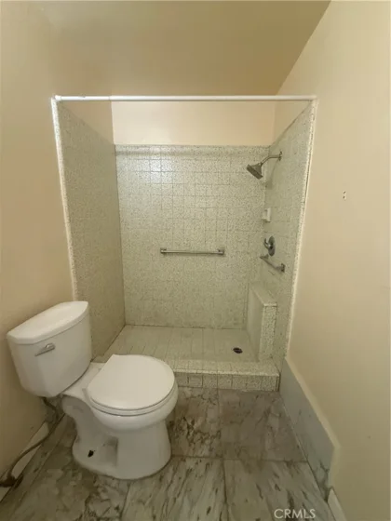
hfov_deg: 85.7
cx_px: 196
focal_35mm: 14
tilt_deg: -11.0
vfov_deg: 102.1
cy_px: 260
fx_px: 211
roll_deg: -1.2
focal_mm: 2.22
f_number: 2.2
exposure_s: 1/60
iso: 640
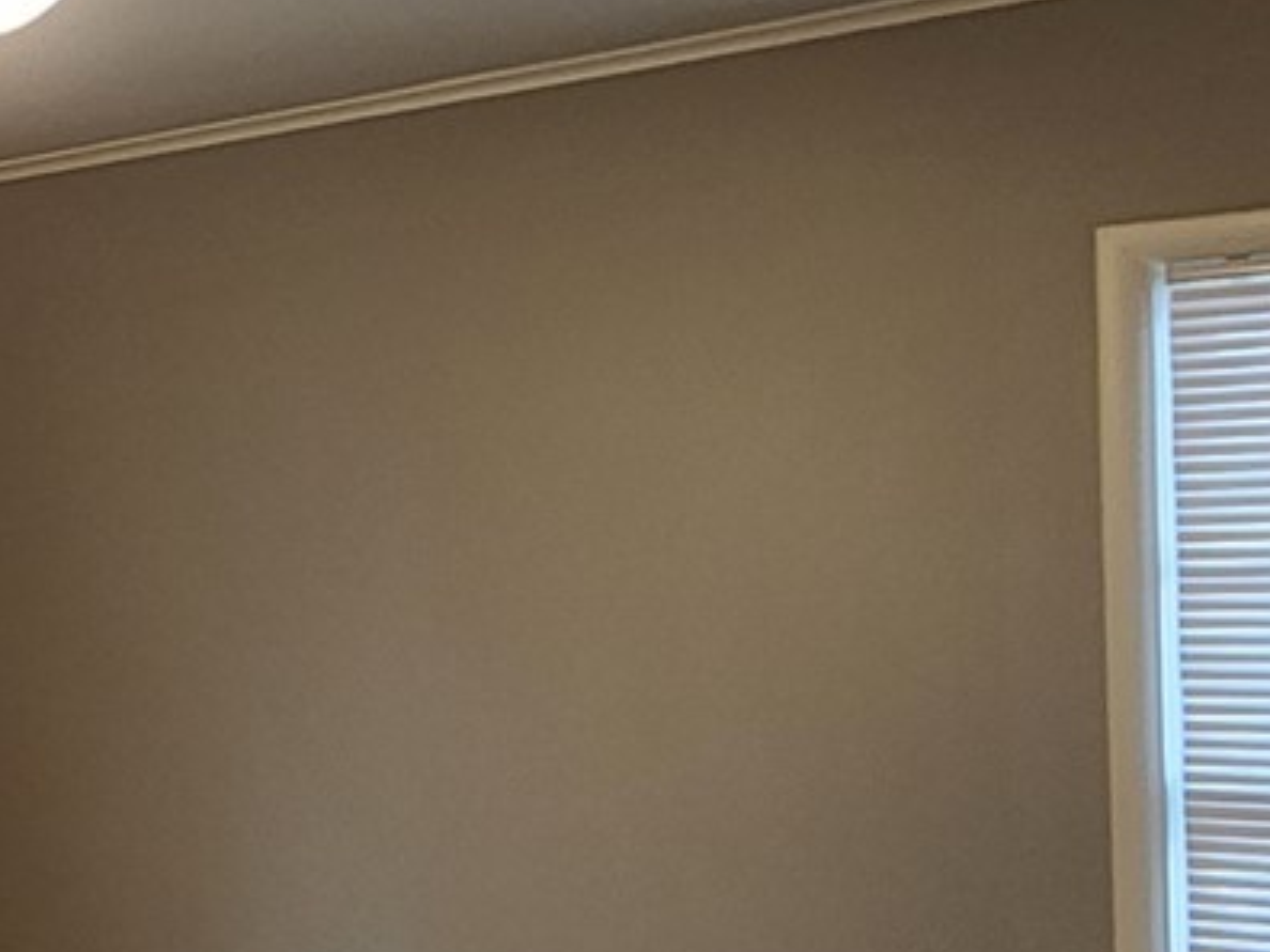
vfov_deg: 23.3
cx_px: -314
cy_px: 539
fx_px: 2311
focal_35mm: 63
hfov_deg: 26.7
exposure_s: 1/40
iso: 320
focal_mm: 2.2
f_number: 2.2
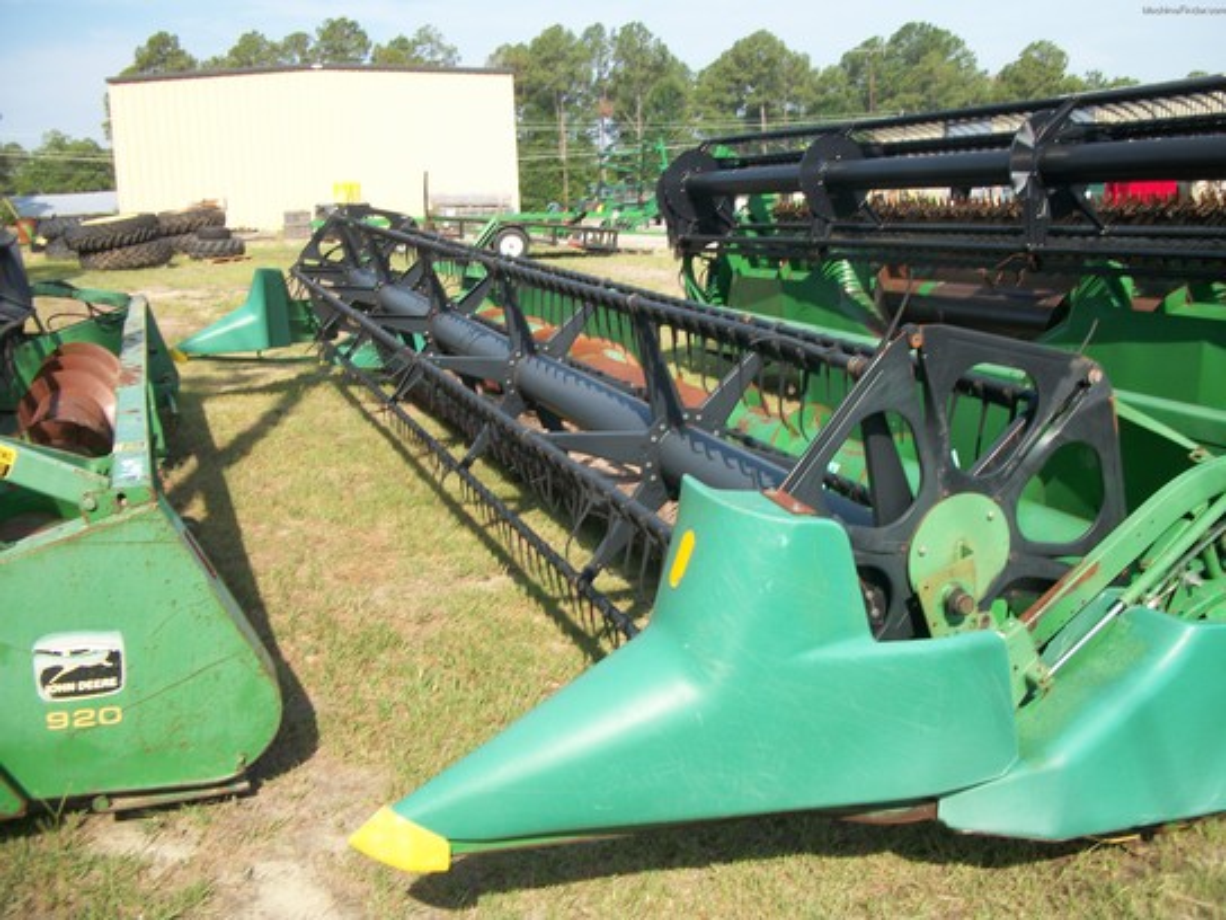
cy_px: 460
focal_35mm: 32
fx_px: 1133
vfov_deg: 44.2
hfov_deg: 56.8
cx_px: 613
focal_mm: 5.7
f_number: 8.8
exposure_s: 1/100
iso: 80
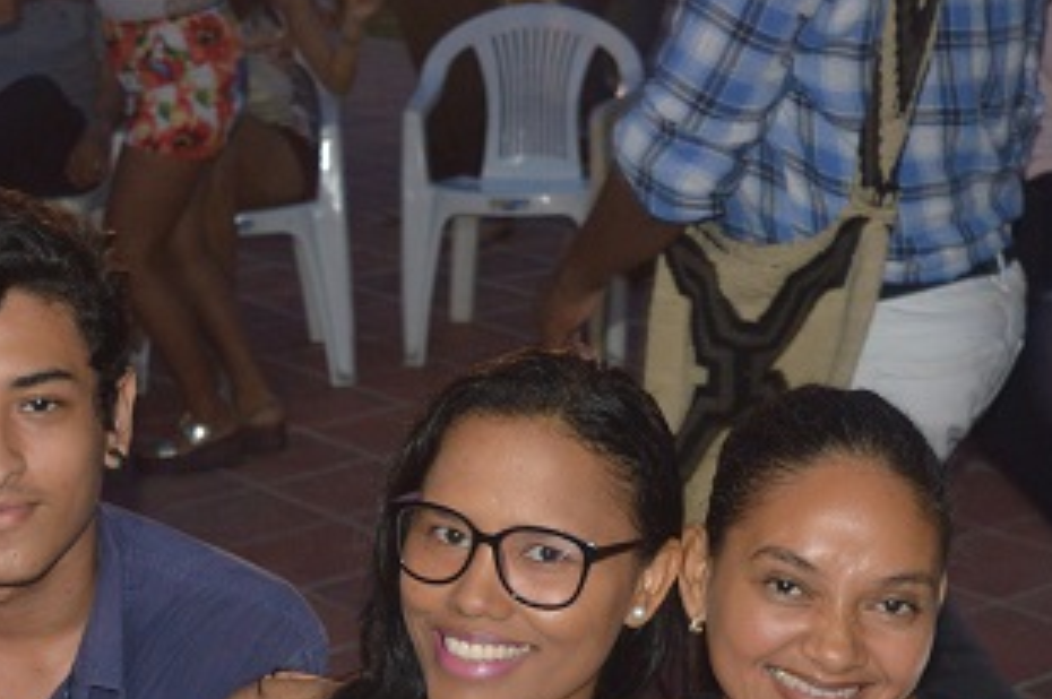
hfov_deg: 23.1
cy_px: 772
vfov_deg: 15.1
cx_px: 516
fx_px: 2569
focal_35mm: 88
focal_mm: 26
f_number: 4
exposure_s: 1/30
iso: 800
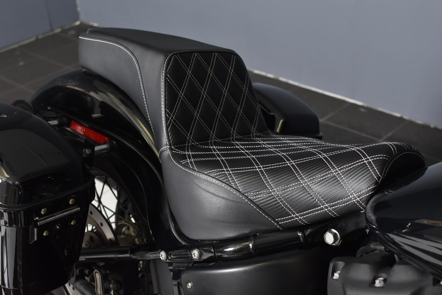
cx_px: 221
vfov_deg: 25.7
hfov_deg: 37.9
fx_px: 644
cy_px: 148
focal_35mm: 52
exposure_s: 1/160
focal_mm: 35
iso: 800
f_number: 4.5
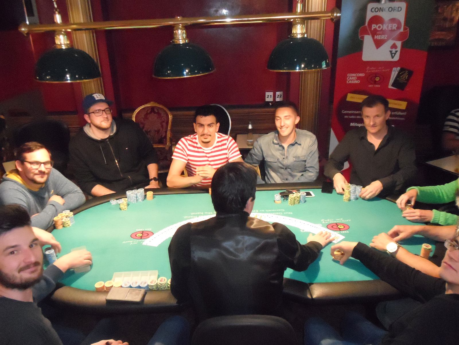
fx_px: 371
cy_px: 172
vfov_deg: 49.7
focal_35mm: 28
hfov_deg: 63.4
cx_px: 230
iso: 1600
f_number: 3.1
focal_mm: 4.9
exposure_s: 1/30
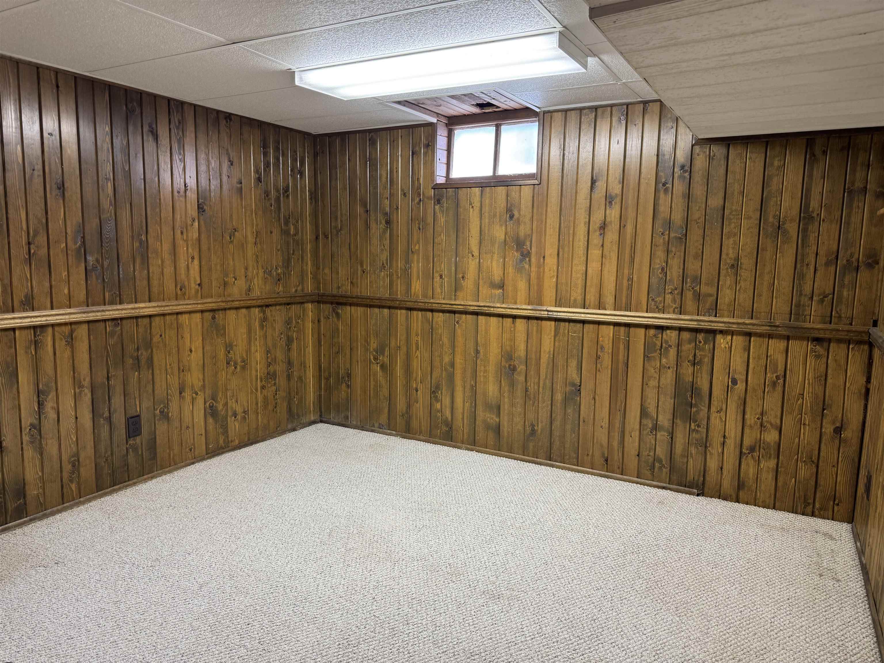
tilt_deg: -8.3
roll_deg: -1.9
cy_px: 332
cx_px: 442
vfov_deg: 56.8
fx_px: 613
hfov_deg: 71.6
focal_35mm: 24
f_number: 1.78
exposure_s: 1/60
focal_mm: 6.76
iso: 125
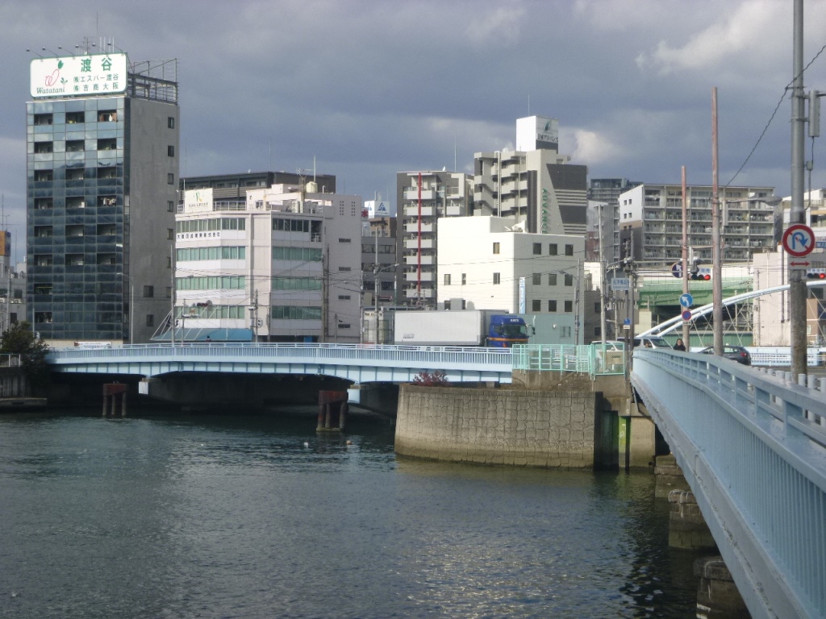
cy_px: 310
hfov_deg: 23.0
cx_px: 413
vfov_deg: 17.4
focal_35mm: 85
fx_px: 2028
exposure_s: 1/320
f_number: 5.7
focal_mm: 15.3
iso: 100
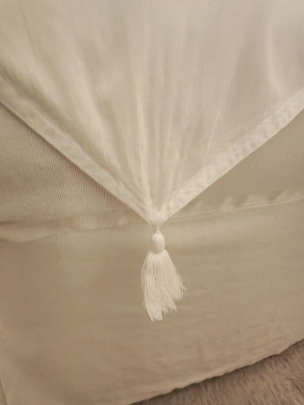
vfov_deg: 94.5
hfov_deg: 78.1
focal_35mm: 16
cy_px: 202
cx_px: 152
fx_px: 187
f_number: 2.2
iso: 800
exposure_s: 1/14
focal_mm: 1.96
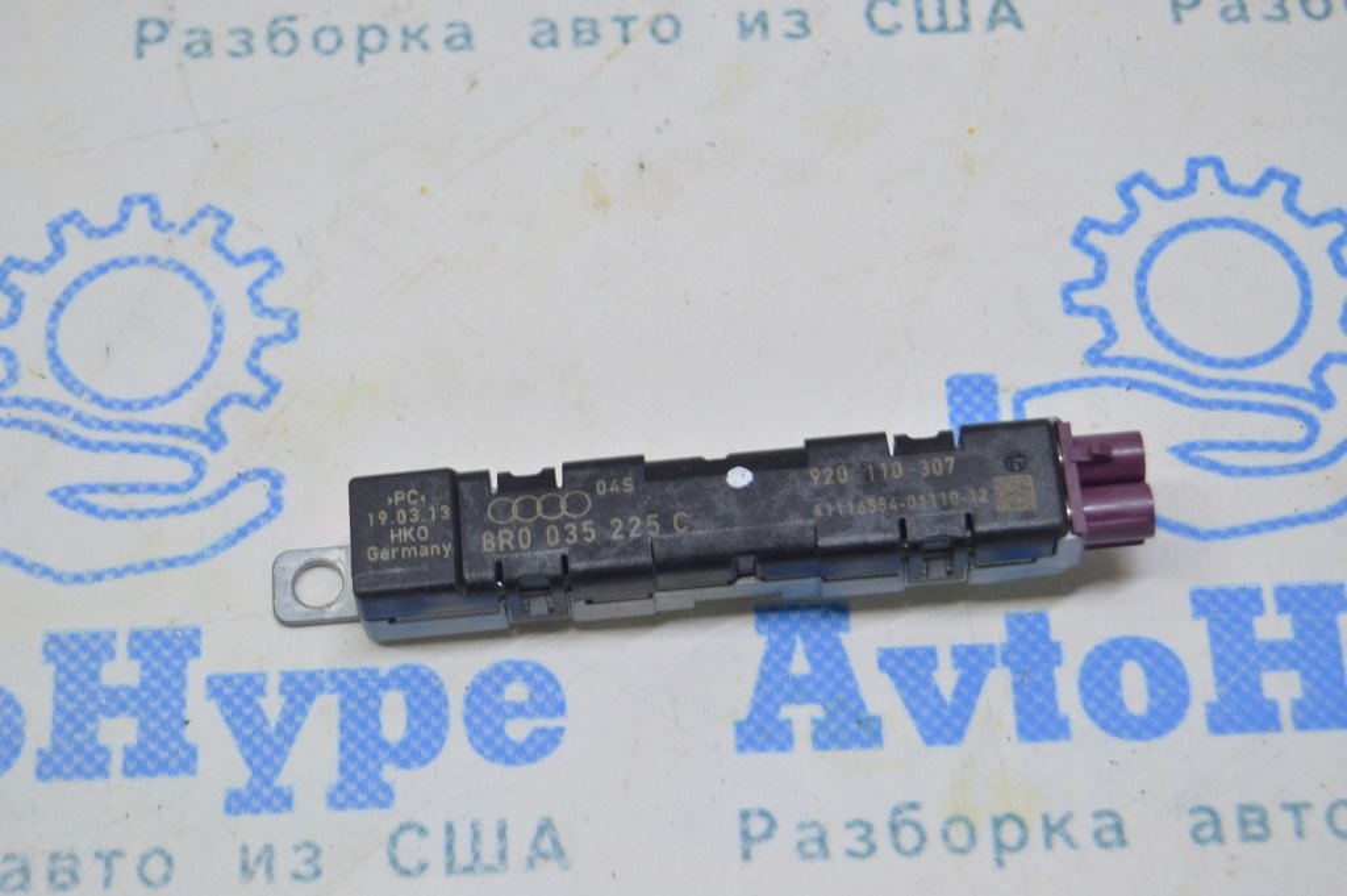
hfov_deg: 24.6
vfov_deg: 16.5
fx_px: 3084
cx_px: 674
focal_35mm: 82
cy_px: 448
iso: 400
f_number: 5.6
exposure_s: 1/20
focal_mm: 55
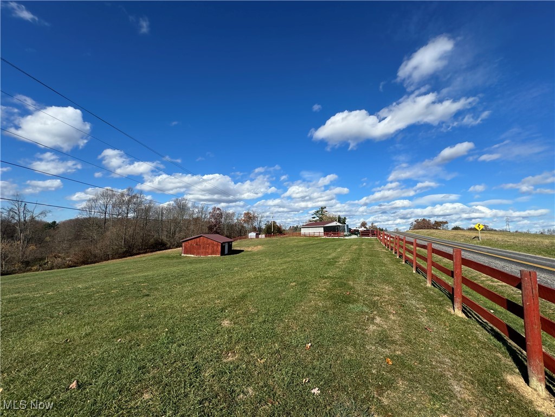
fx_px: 224
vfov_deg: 85.7
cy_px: 208
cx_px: 278
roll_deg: -2.2
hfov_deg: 102.1
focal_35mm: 14
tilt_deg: +3.4
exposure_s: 1/2985
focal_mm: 2.22
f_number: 2.2
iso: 50
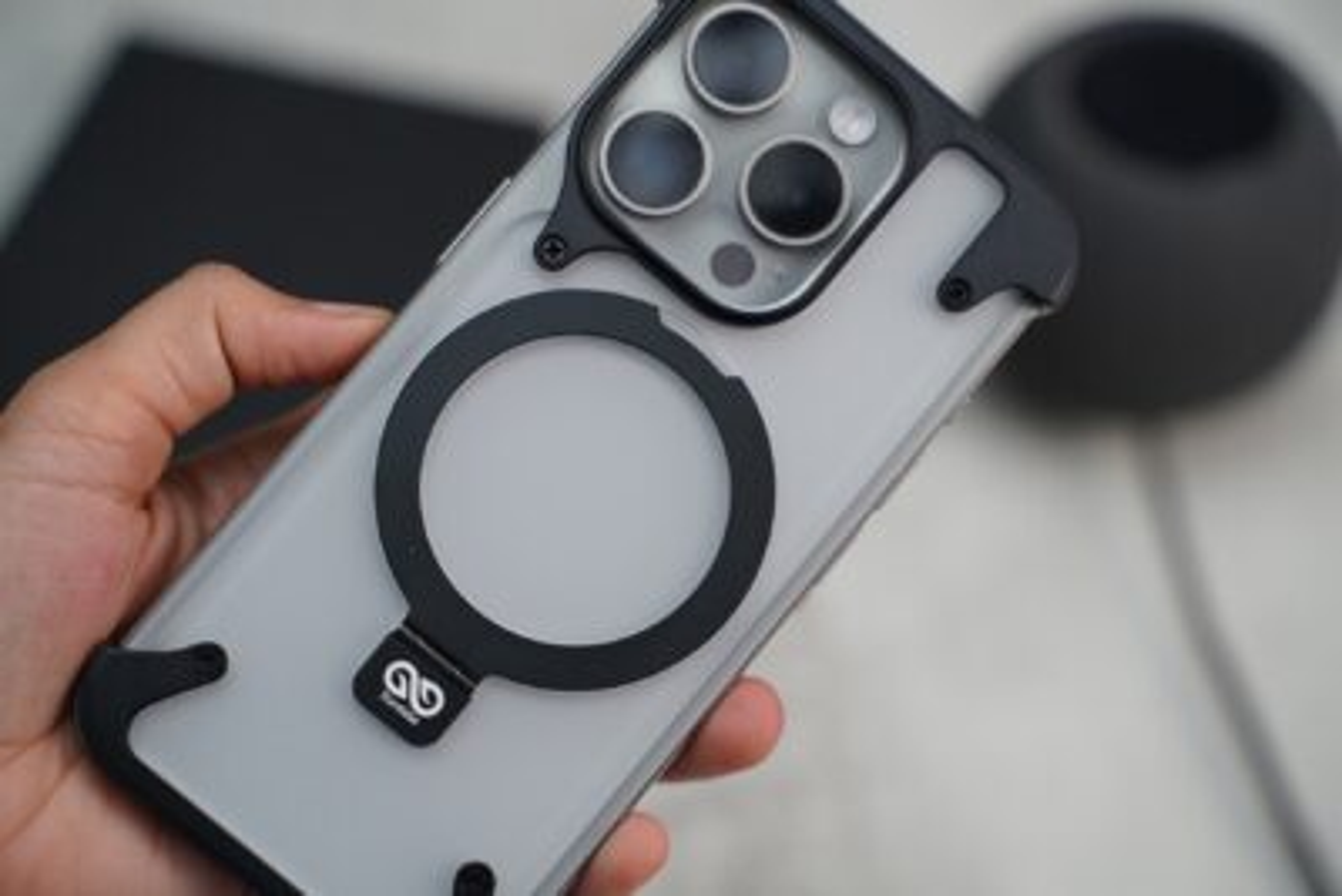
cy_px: 448
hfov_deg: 30.5
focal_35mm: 66
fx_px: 2461
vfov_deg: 20.6
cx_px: 671
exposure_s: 1/80
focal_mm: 66
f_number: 4
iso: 800
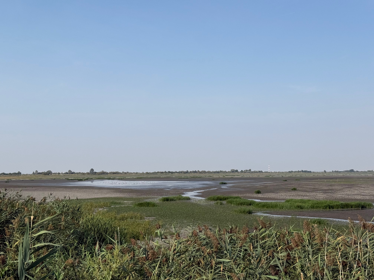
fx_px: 519
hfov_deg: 39.7
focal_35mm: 48
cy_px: 140
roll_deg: +0.4
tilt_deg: +3.4
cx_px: 187
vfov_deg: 30.3
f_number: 1.78
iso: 64
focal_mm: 6.76
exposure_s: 1/6536
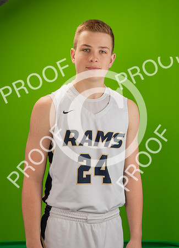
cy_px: 120
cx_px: 96
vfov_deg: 30.8
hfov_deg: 22.5
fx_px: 449
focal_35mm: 64
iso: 800
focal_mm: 42
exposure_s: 1/60
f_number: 20
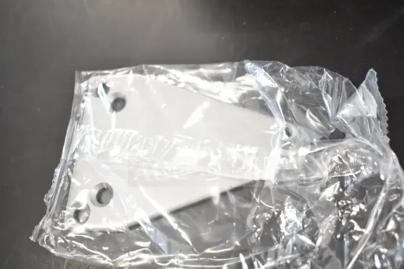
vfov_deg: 36.9
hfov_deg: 53.1
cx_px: 202
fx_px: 404
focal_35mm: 36
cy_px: 134
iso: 1800
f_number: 4
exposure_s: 1/40
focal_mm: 24
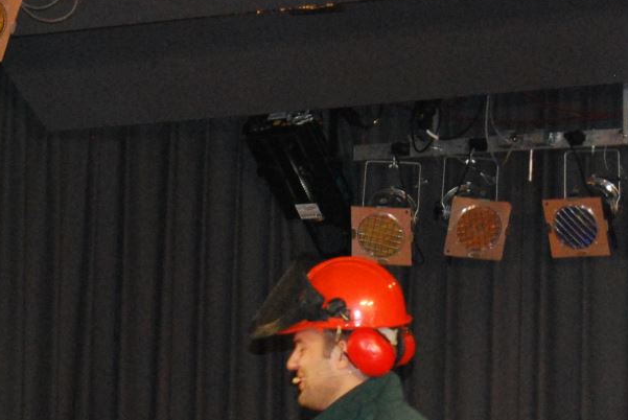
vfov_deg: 5.2
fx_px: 4603
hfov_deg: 7.8
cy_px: 488
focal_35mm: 264
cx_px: 172
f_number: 5.6
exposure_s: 1/60
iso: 1600
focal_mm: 55
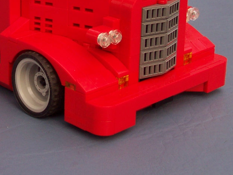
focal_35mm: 88
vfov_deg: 16.5
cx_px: 39
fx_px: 592
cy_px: 9
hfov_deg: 21.9
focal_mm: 7
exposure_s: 1/250
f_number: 3
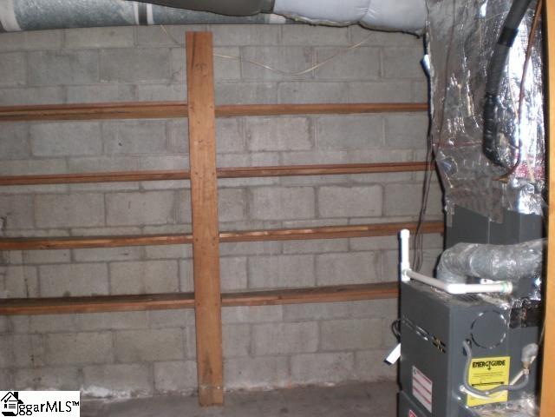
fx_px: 609
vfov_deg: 37.7
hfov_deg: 49.0
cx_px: 278
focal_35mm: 38
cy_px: 208
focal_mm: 6.3
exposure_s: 1/60
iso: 200
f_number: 3.1
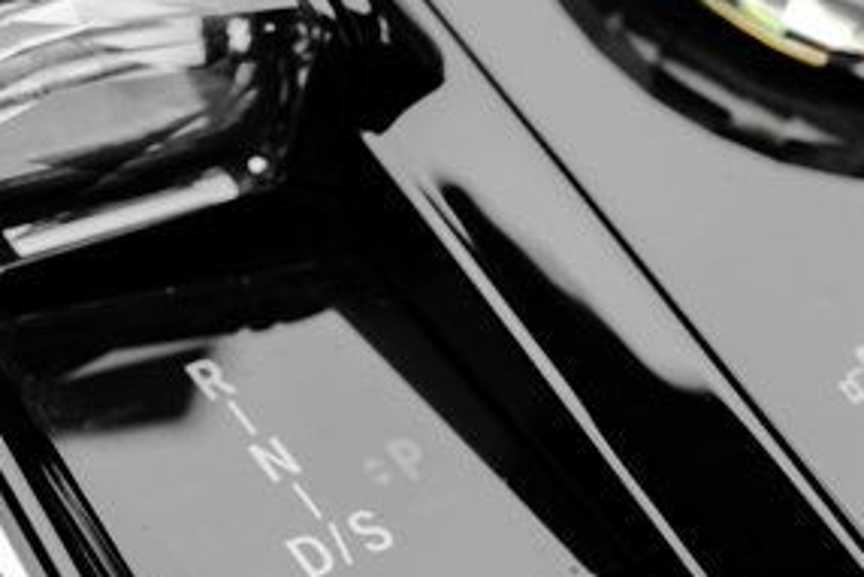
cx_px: 263
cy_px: 470
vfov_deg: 12.2
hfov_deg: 18.2
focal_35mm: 112
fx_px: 2689
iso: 640
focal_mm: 50
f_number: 8
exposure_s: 1/320
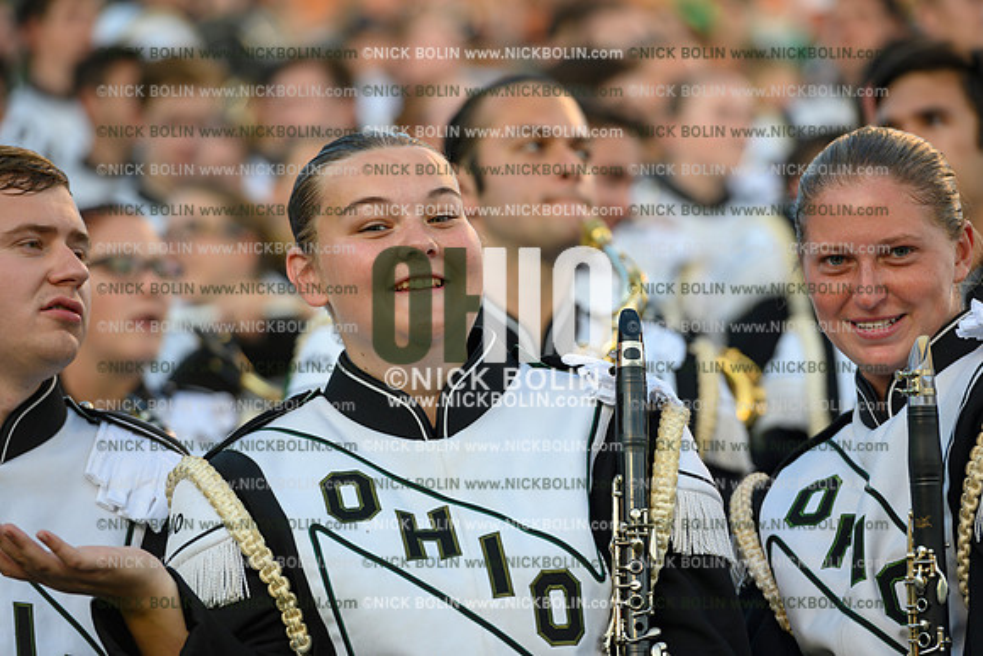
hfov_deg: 10.3
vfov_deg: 6.9
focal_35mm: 200
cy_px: 328
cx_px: 492
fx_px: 5462
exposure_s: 1/125
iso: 160
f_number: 4
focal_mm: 200
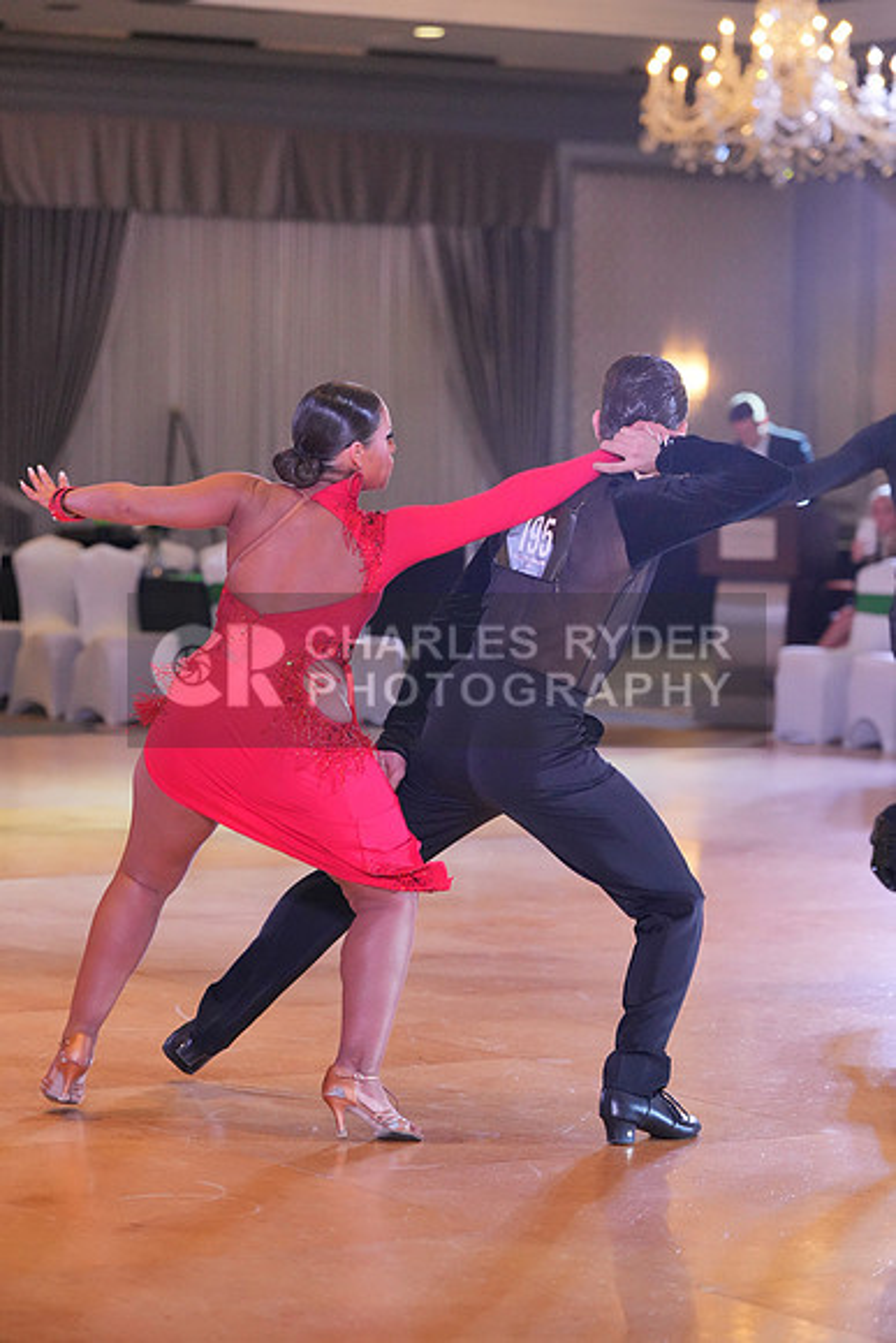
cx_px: 448
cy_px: 672
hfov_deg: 12.3
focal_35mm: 111
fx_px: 4141
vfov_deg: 18.4
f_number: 3.5
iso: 6400
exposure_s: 1/500
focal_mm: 111
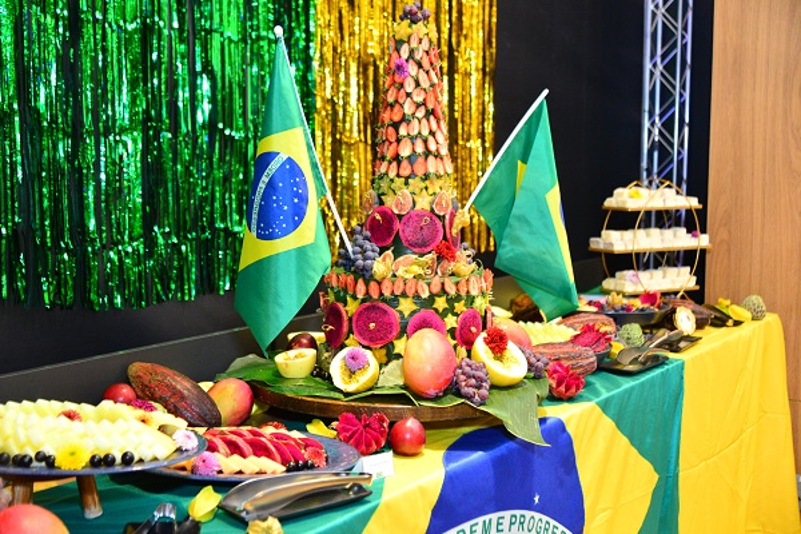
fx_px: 1068
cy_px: 267
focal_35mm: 48
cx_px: 400
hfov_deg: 41.1
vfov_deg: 28.1
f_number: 4
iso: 3200
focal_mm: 48
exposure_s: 1/100
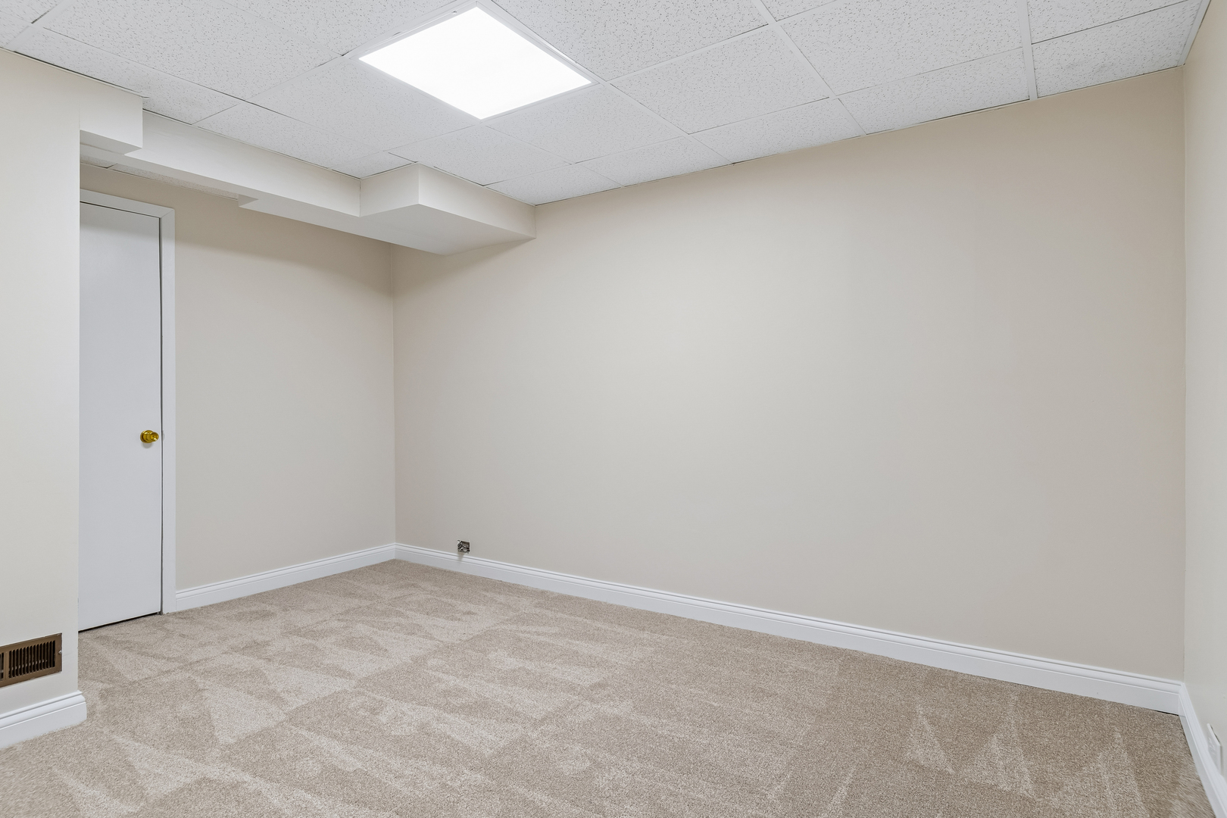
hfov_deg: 90.0
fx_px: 613
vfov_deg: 67.4
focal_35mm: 18
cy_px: 409
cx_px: 614
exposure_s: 1/10
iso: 250
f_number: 8
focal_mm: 12
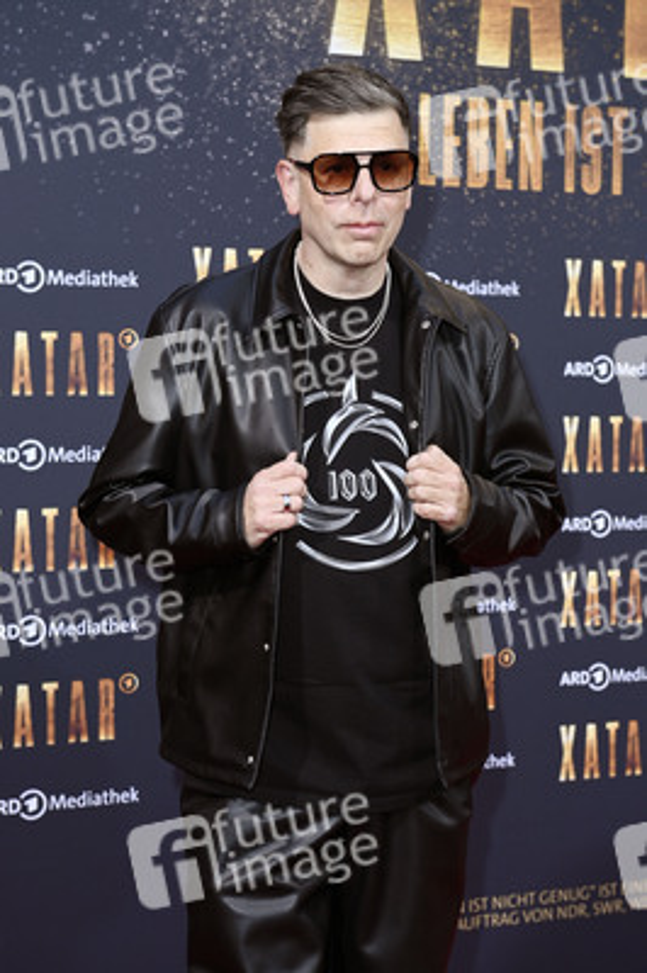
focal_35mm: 70
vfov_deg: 28.9
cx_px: 324
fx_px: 1890
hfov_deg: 19.4
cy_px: 486
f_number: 5.6
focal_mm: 70
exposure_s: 1/250
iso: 500
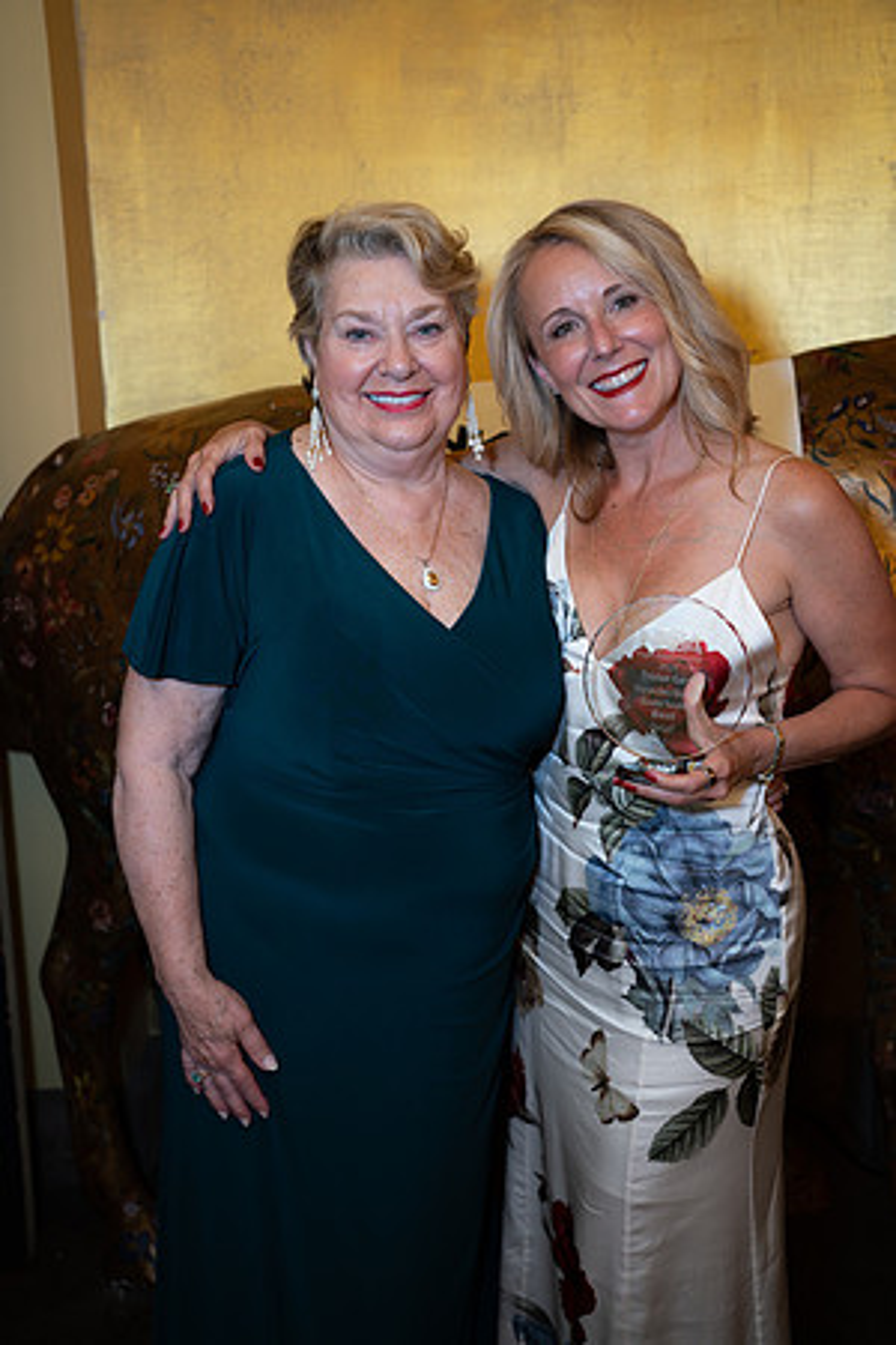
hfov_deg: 37.9
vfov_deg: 54.4
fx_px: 1307
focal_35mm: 35
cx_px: 448
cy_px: 672
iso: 800
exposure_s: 1/100
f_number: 3.2
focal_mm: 35
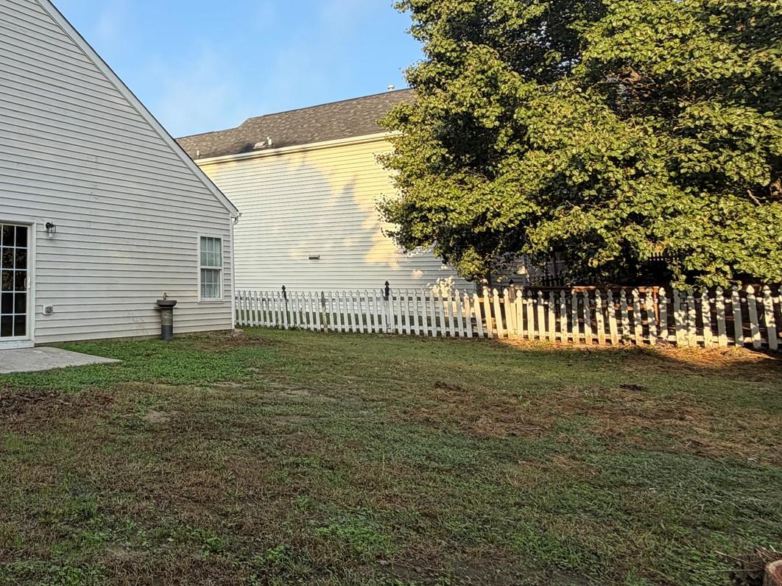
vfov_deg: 50.8
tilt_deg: +5.9
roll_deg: -0.4
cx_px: 77
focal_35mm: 27
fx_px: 610
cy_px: 219
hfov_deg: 56.3
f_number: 2.2
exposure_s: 1/531
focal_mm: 2.22
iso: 40
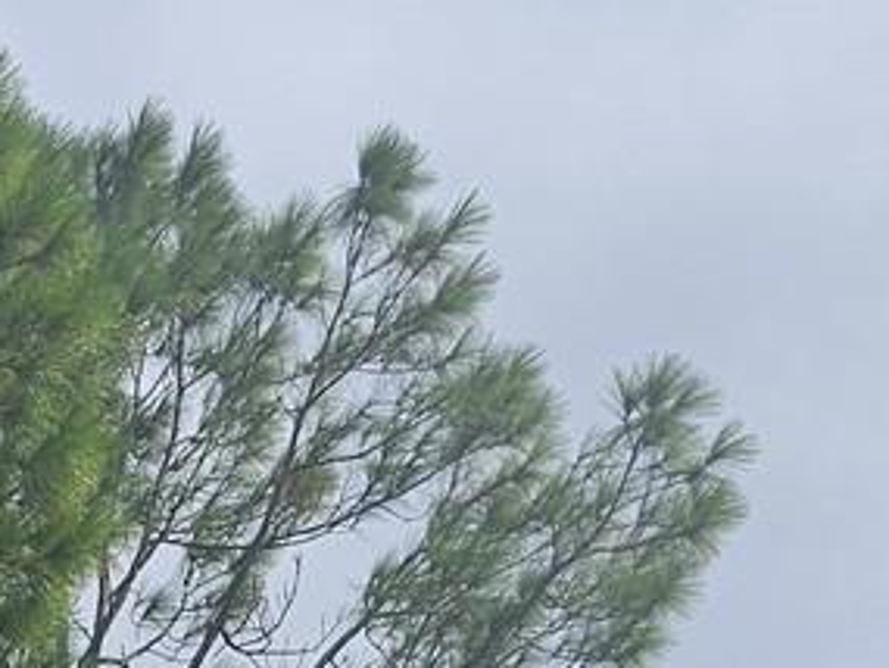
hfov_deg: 13.6
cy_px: 1848
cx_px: -752
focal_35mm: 129
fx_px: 3314
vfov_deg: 9.5
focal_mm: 6.3
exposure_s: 1/955
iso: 10
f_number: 1.7
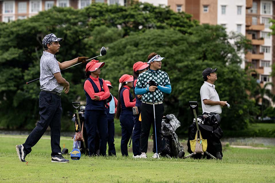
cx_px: 138
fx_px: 718
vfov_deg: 14.6
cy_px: 92
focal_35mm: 94
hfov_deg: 21.7
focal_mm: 94
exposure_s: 1/3200
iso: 360
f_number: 2.8
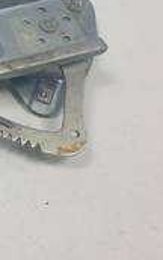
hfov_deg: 16.8
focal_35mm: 64
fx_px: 453
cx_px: -133
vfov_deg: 30.9
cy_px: 39
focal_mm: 4.3
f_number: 2.4
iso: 50
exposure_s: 1/261
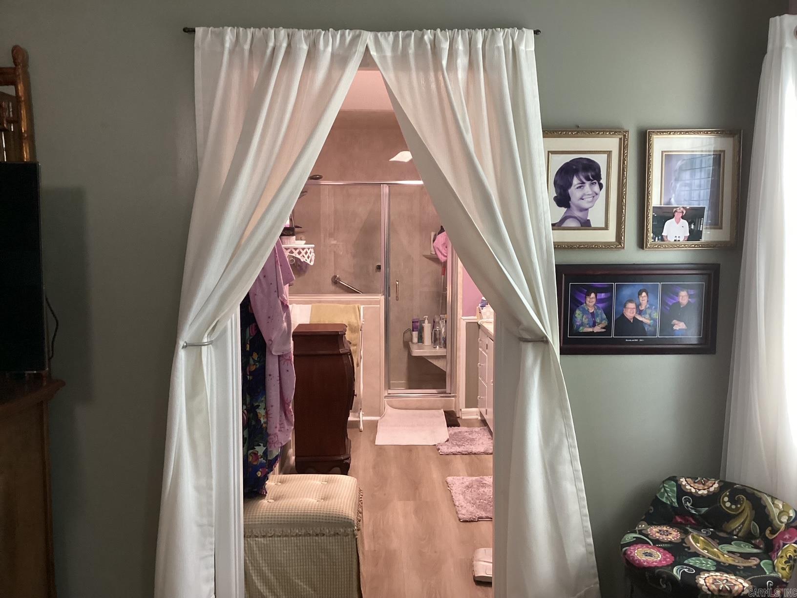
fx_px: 714
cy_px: 299
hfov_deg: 58.4
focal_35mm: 31
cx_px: 398
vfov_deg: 45.4
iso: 250
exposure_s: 1/60
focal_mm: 3.3
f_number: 2.4
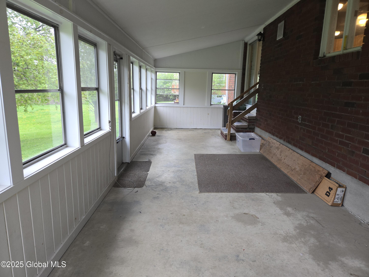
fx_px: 245
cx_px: 184
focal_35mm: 23
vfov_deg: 58.9
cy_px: 138
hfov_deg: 73.9
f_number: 1.8
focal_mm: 5.4
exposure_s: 1/60
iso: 50
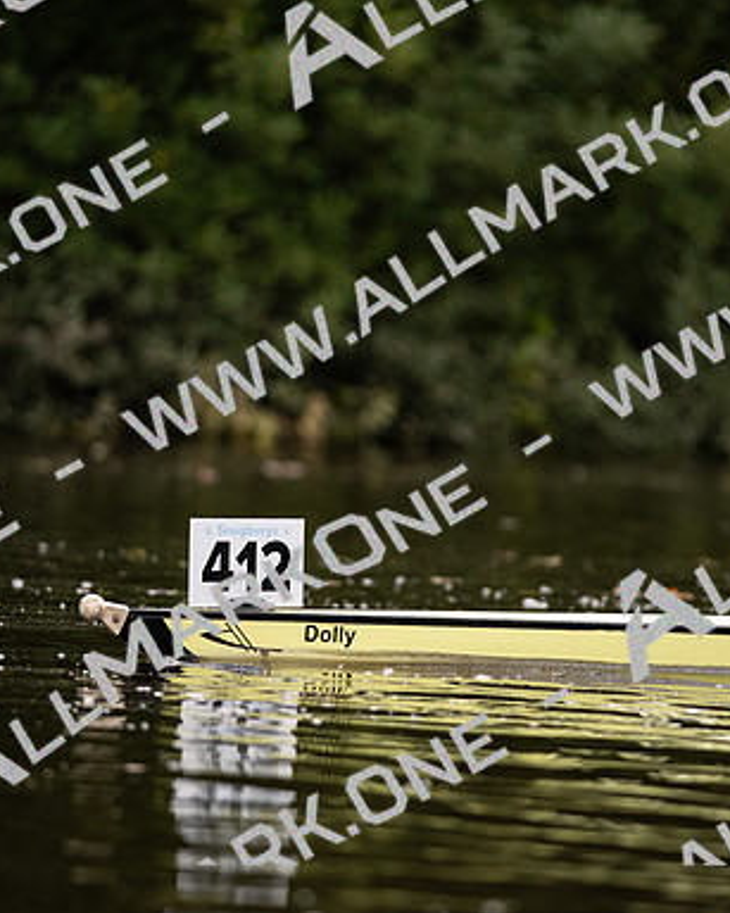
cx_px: 416
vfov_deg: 4.6
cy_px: 458
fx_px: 11482
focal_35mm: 425
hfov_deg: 3.6
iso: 1250
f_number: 4
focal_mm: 300
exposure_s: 1/1600
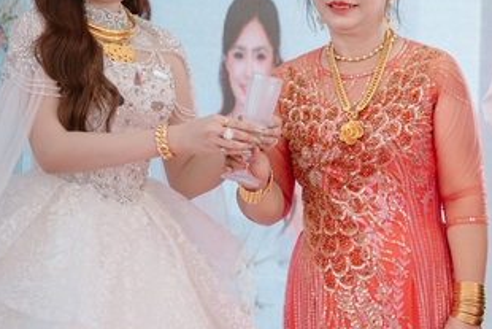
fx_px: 2475
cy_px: 106
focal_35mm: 181
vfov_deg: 7.6
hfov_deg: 11.2
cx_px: 516
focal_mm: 85
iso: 320
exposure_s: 1/1250
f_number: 1.8
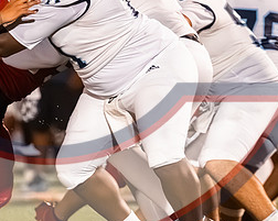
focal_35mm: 1008
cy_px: 34
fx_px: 8284
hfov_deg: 1.9
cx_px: 46
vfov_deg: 1.5
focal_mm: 400
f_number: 4.5
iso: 22800
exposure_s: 1/1600
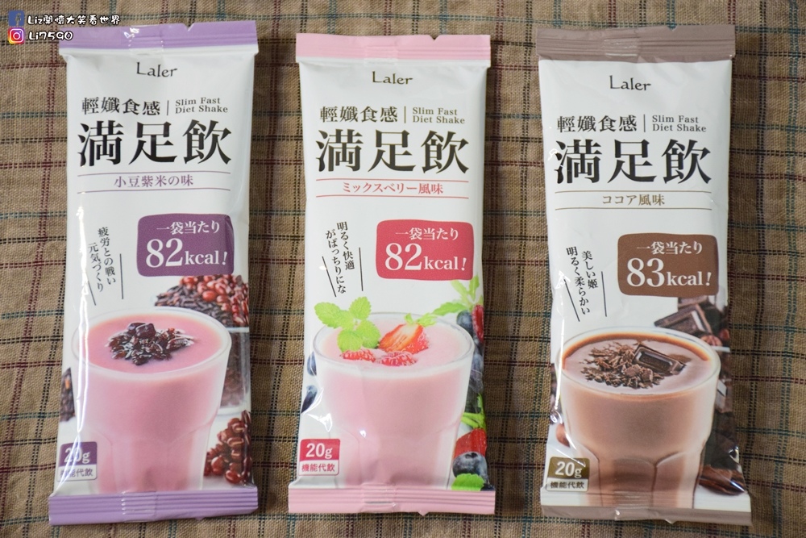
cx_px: 403
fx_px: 3023
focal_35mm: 135
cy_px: 269
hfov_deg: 15.2
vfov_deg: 10.2
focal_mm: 90
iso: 1600
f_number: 5.3
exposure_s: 1/160
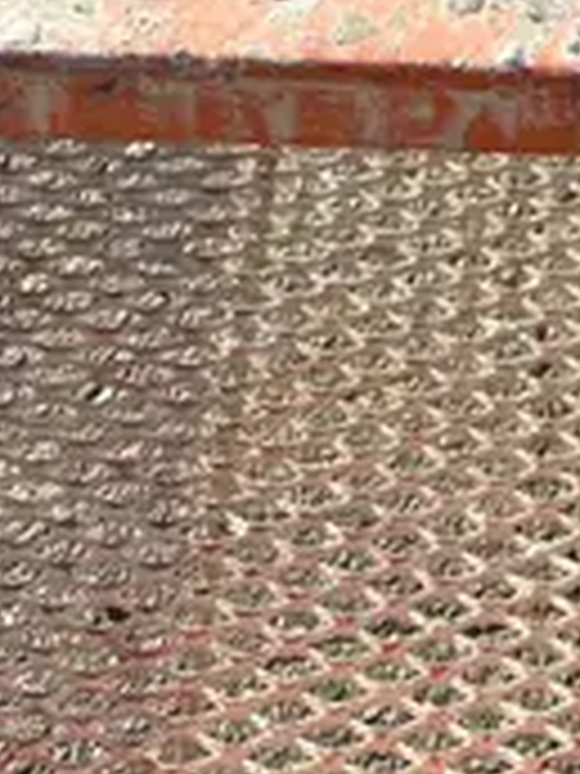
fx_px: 2480
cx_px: 602
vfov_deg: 14.4
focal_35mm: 111
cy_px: -830
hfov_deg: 13.1
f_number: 1.5
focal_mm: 5.7
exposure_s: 1/1724
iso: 50
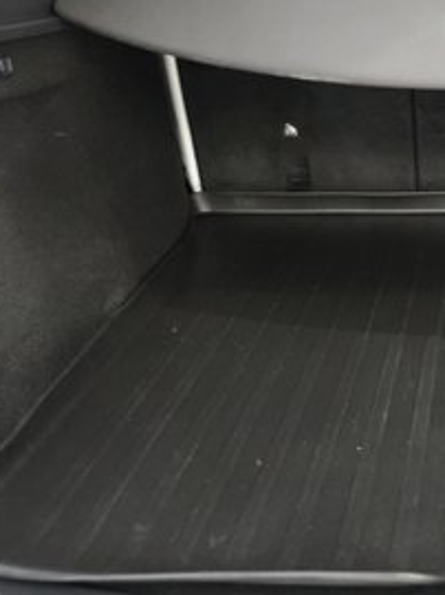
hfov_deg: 24.3
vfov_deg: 33.7
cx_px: 463
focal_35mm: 57
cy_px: 240
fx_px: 979
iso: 10000
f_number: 2.8
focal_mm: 25
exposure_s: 1/160
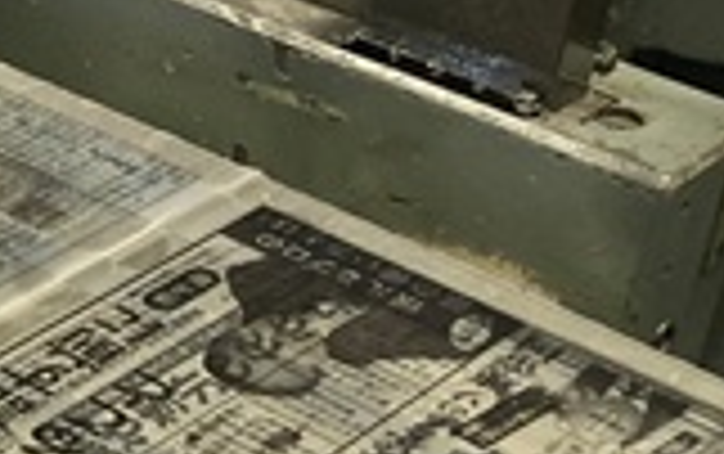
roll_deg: -0.7
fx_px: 2331
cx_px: -400
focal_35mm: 118
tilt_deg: -30.6
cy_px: 247
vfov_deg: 11.1
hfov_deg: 16.0
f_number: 1.8
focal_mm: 3.99
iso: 125
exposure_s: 1/60
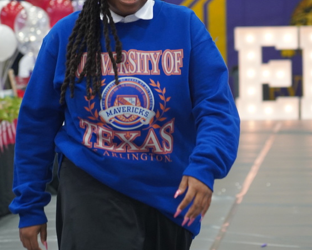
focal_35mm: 180
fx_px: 1662
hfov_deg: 10.7
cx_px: 150
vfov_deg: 8.6
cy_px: 60
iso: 3200
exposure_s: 1/160
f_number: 4
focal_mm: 105
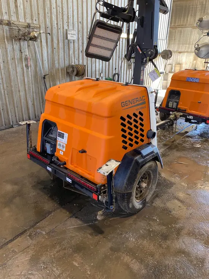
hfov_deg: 53.1
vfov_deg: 67.3
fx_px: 209
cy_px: 140
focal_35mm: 26
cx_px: 104
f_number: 1.8
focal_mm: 4.25
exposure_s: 1/120
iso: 125
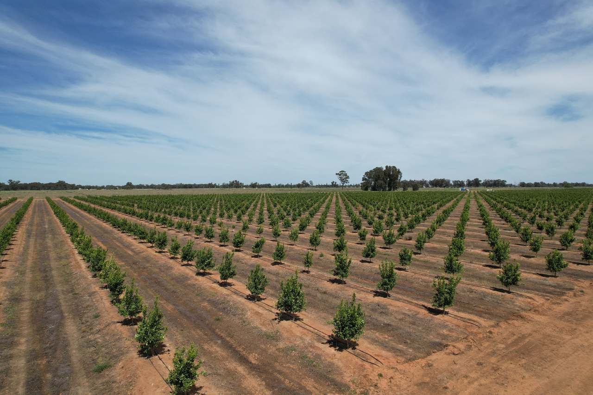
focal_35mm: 22
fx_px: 362
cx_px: 296
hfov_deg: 78.6
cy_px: 198
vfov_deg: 57.2
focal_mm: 8.38
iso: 100
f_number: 2.8
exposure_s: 1/3000
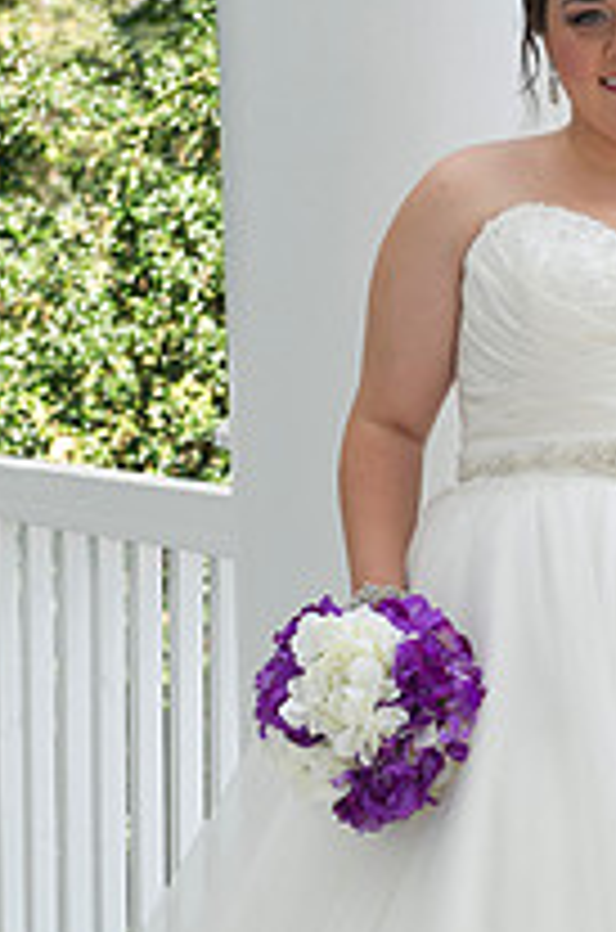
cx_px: 641
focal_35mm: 135
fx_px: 3482
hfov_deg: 10.0
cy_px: 752
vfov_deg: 15.1
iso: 320
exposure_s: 1/160
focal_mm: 62
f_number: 7.1
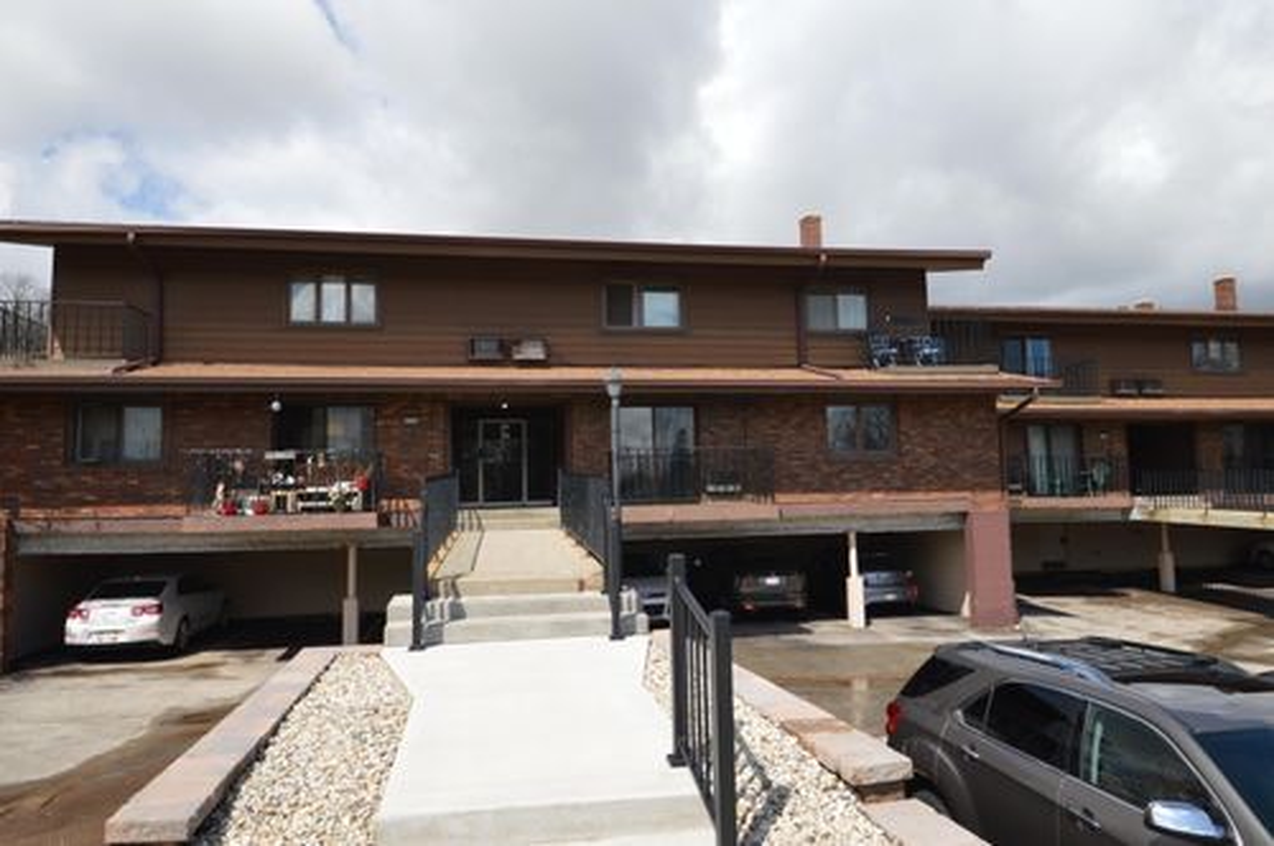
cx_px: 637
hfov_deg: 77.4
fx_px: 795
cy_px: 423
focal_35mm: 22
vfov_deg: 56.0
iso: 100
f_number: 9
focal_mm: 15
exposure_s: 1/200
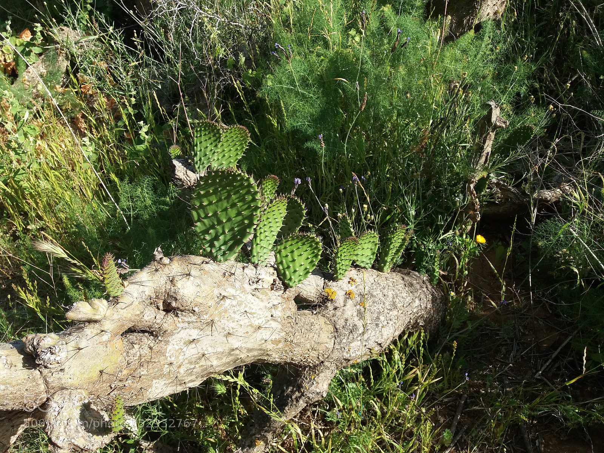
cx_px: 302
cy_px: 226
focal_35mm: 28
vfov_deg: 49.7
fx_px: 489
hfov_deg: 63.4
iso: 64
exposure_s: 1/715
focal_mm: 3.7
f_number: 1.9
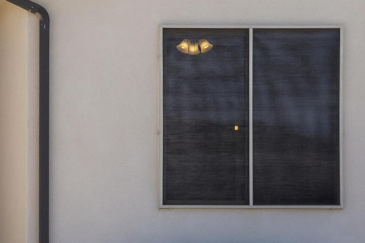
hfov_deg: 14.4
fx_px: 1368
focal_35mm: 135
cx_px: -145
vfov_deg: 10.1
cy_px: 171
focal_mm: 31
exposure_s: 1/5000
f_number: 5.6
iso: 800
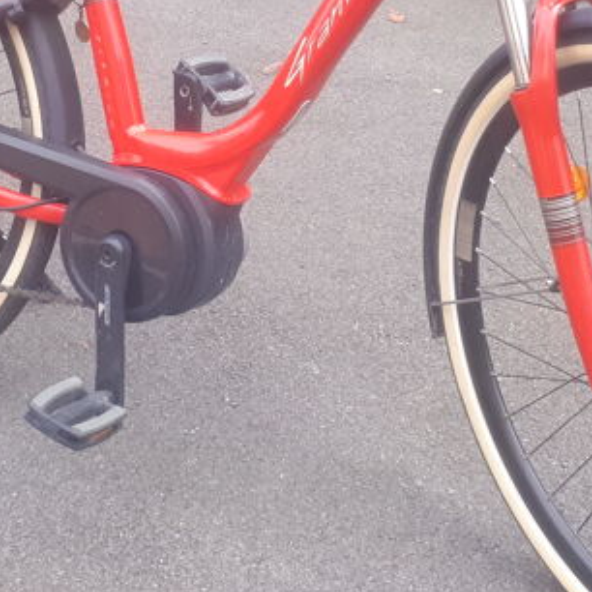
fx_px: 1509
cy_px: 103
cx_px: 296
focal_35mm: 78
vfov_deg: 21.9
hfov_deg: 22.2
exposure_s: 1/100
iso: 64
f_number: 1.9
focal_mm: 3.6
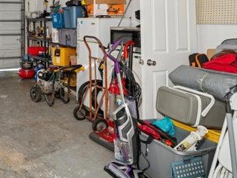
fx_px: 226
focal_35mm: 33
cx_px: -14
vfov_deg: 40.5
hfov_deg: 44.4
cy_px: 26
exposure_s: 1/10
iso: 200
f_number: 8
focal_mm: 15
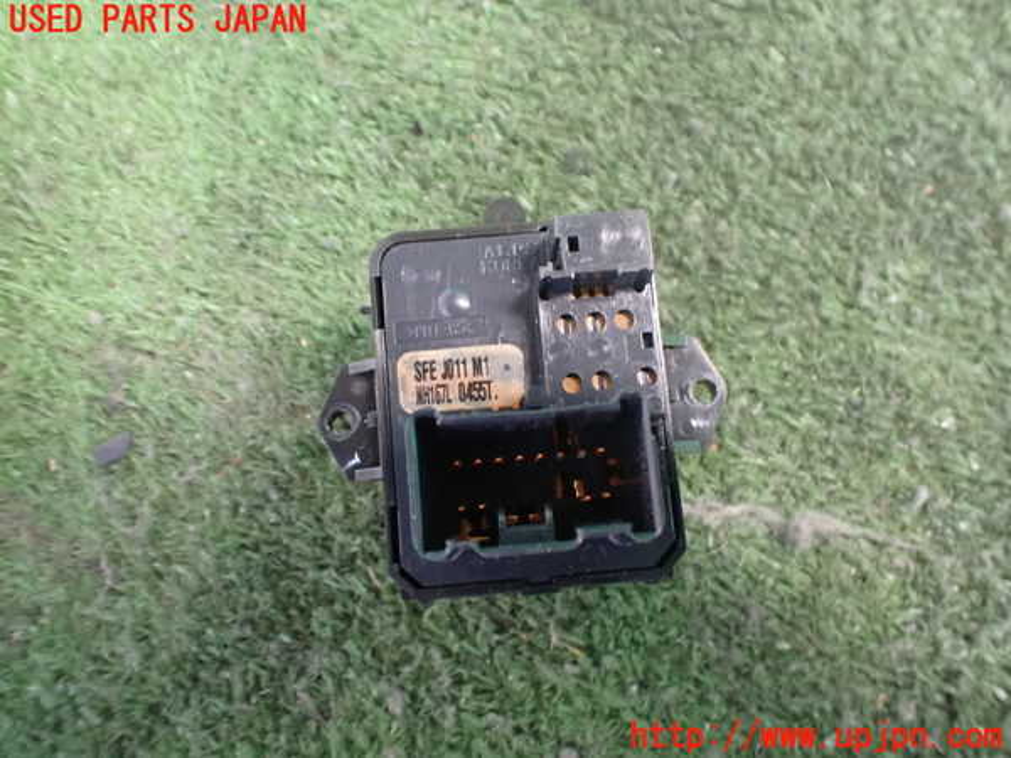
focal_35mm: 30
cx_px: 506
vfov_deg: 46.8
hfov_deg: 60.0
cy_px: 379
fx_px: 876
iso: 1250
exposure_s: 1/30
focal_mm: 5.4
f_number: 2.3
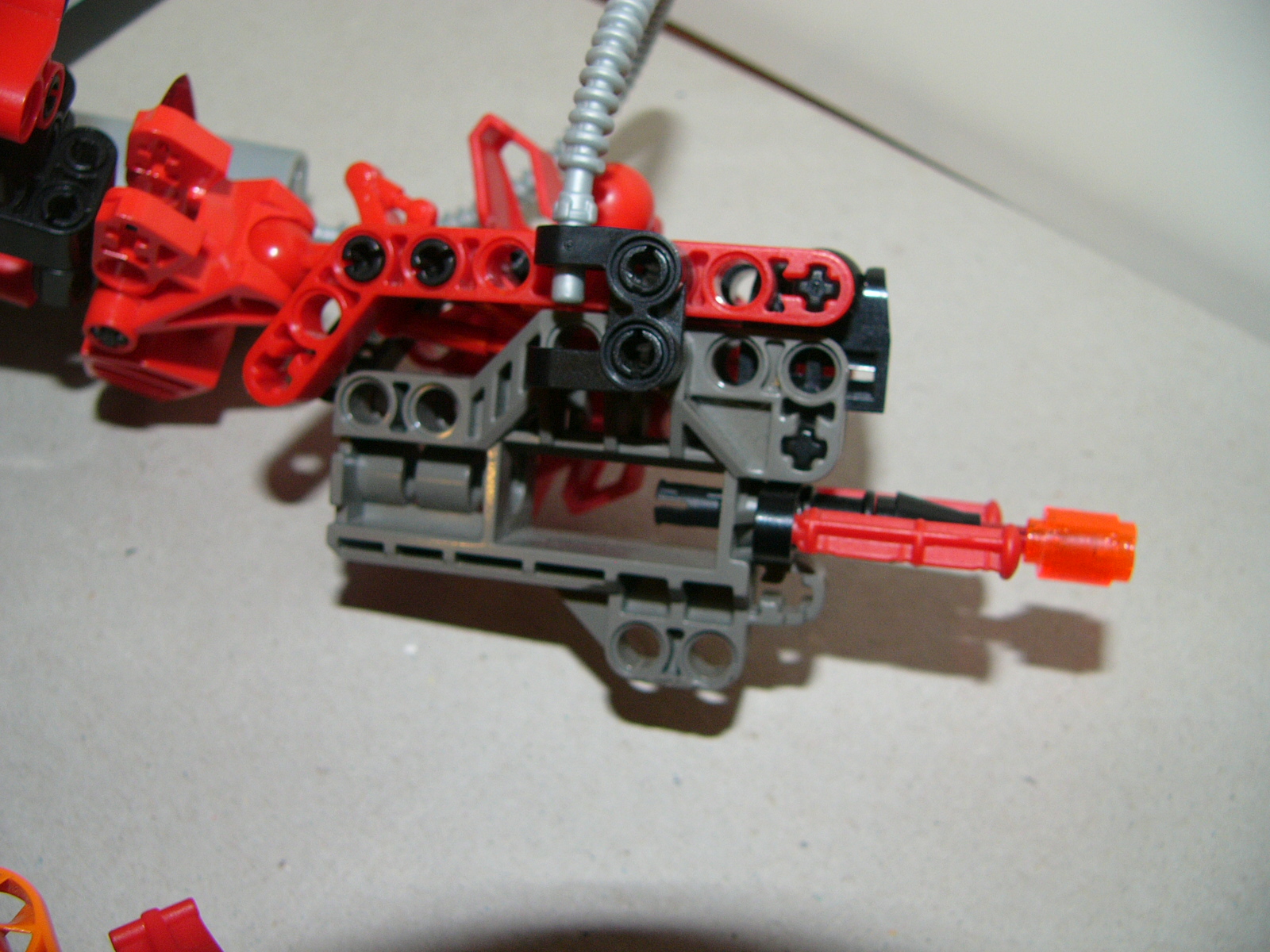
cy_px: 476
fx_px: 1321
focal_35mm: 36
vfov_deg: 39.7
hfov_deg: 51.4
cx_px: 635
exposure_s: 1/60
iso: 100
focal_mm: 6
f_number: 2.8
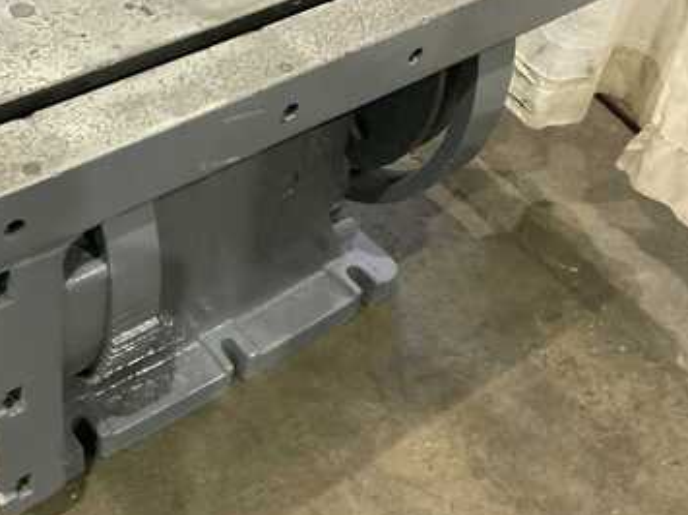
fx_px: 974
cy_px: 265
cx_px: 198
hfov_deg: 38.2
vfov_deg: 29.7
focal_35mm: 49
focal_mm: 3
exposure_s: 1/40
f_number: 1.8
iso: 200
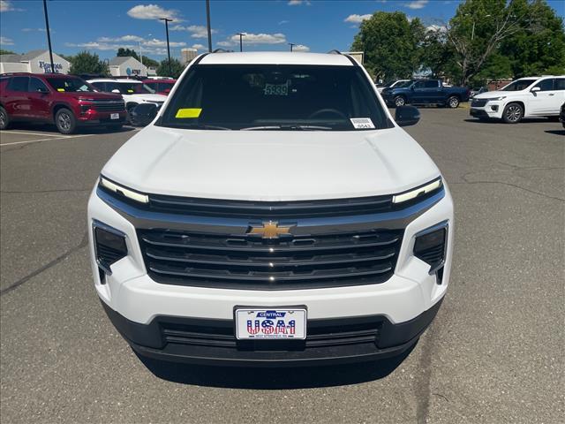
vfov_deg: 53.1
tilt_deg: -16.0
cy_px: 212
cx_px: 282
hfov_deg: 67.3
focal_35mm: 26
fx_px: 424
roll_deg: +0.2
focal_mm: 4.2
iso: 32
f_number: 1.6
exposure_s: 1/4651
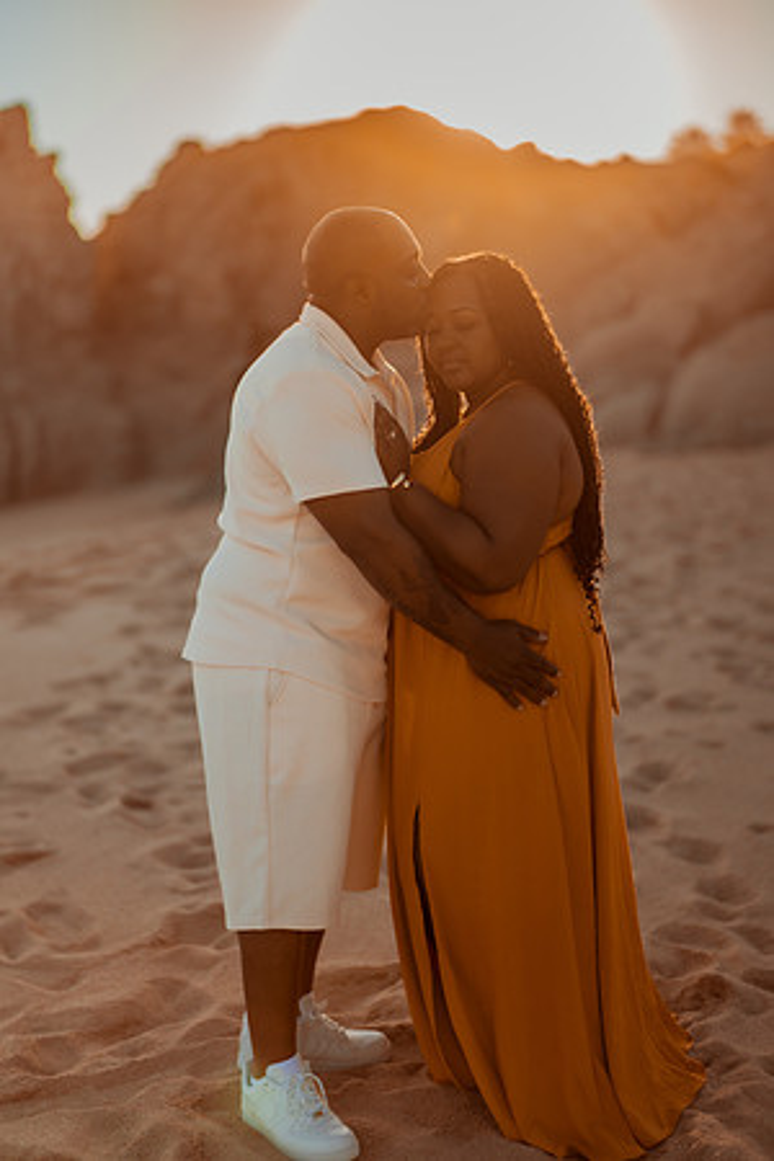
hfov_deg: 23.4
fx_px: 1870
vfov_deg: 34.5
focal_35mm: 58
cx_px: 387
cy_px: 580
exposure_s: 1/4000
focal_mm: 58
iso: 100
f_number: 1.4
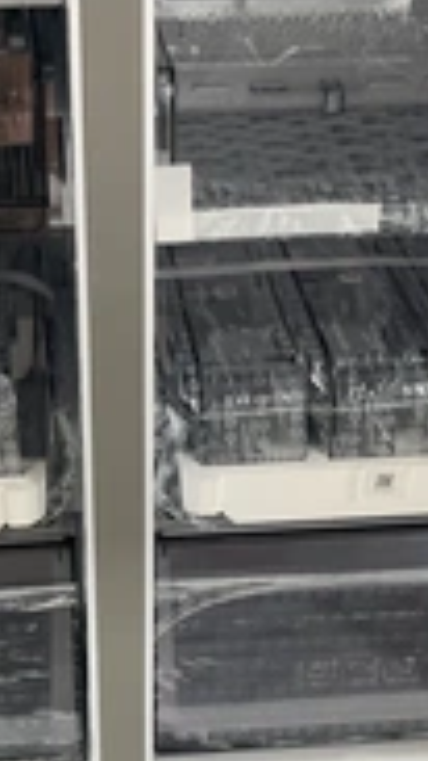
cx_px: 150
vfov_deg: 30.2
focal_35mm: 69
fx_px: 1391
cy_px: 541
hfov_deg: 17.5
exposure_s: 1/60
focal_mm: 3
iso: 100
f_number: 1.8
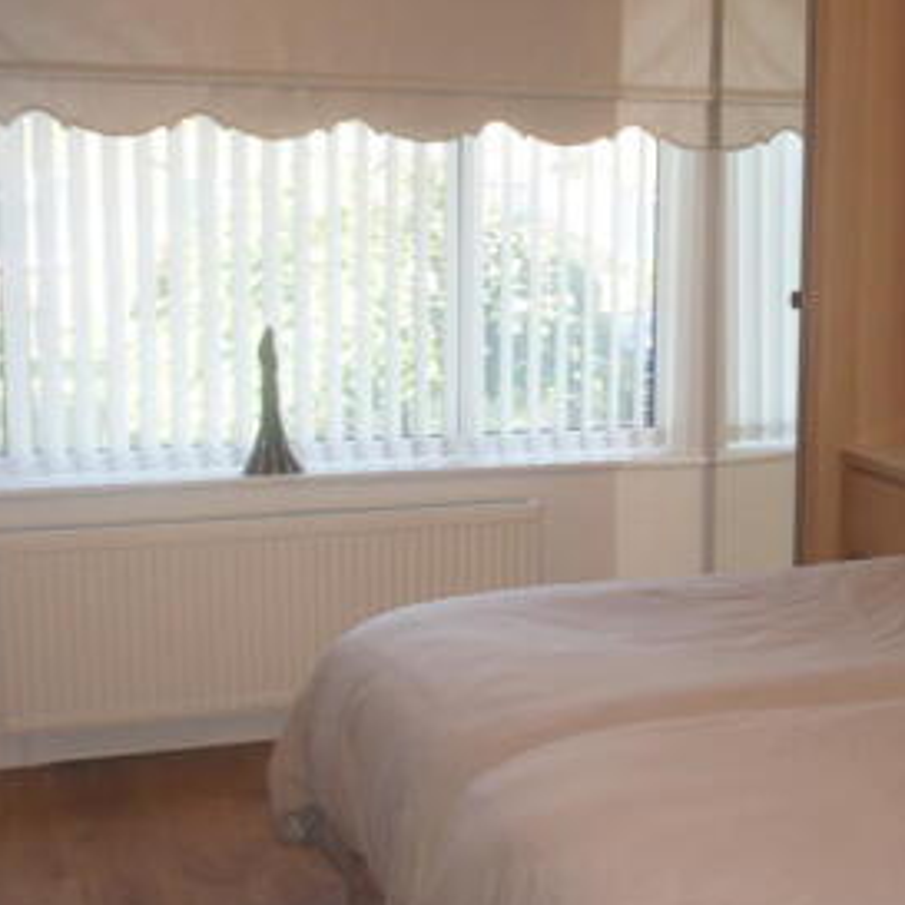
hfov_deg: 29.9
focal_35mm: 55
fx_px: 1627
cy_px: 504
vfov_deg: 31.1
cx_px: 792
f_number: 3.5
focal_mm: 18
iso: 200
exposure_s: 1/60
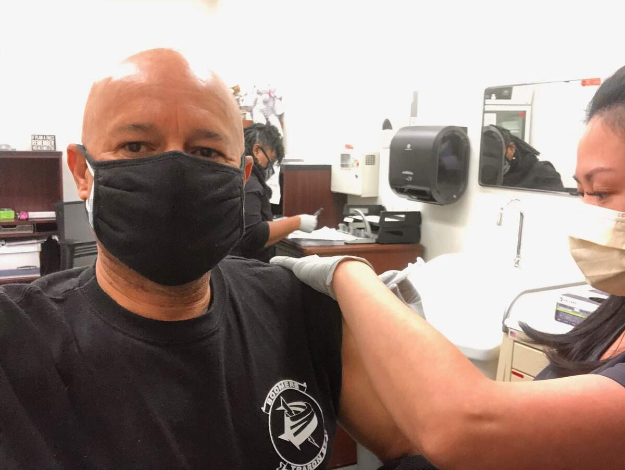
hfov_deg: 56.8
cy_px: 235
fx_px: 578
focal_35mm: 32
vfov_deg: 44.2
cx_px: 312
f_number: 2.2
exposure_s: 1/60
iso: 320
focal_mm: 2.87
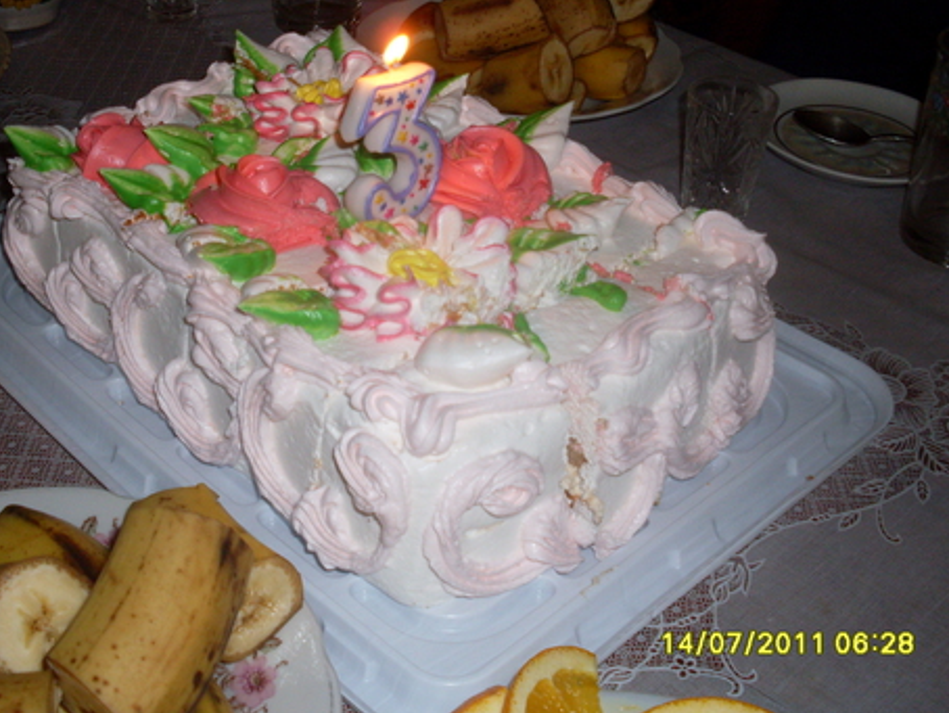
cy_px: 296
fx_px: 1262
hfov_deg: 41.1
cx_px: 408
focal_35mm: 46
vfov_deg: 31.5
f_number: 2.8
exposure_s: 1/45
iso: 100
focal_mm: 6.3
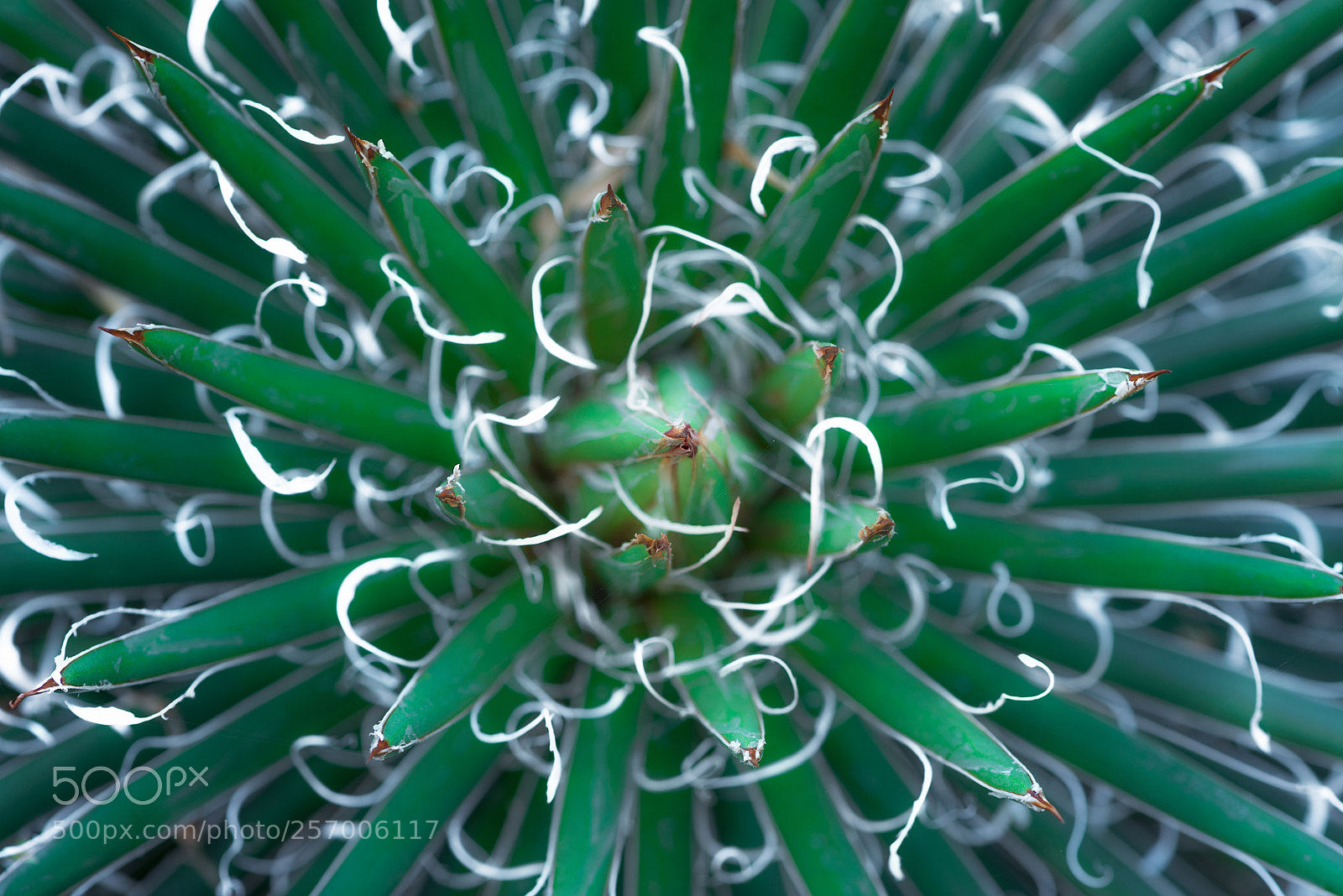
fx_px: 3918
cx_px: 672
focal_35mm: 105
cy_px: 448
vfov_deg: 13.1
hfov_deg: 19.4
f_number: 13
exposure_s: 1/5
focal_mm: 105
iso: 100
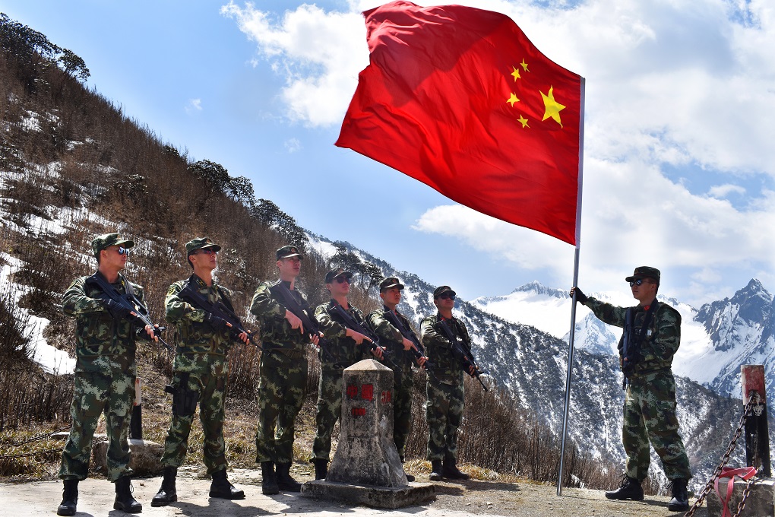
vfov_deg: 40.0
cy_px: 258
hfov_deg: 57.2
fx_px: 710
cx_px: 388
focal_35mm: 33
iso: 100
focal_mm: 22
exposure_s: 1/200
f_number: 14
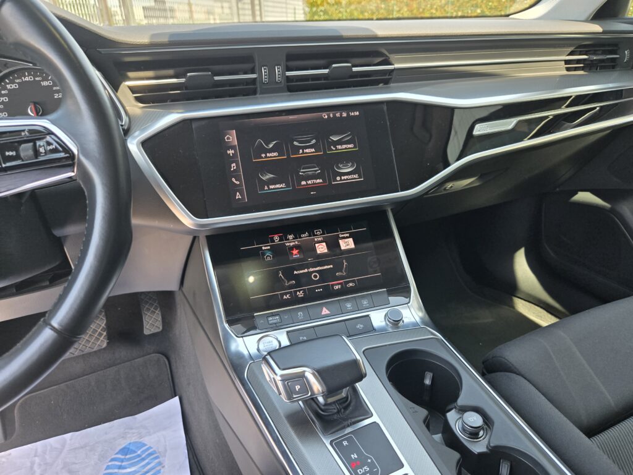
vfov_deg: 58.9
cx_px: 316
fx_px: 421
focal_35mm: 23
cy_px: 238
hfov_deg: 73.9
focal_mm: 5.4
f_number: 1.8
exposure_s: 1/508
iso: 160
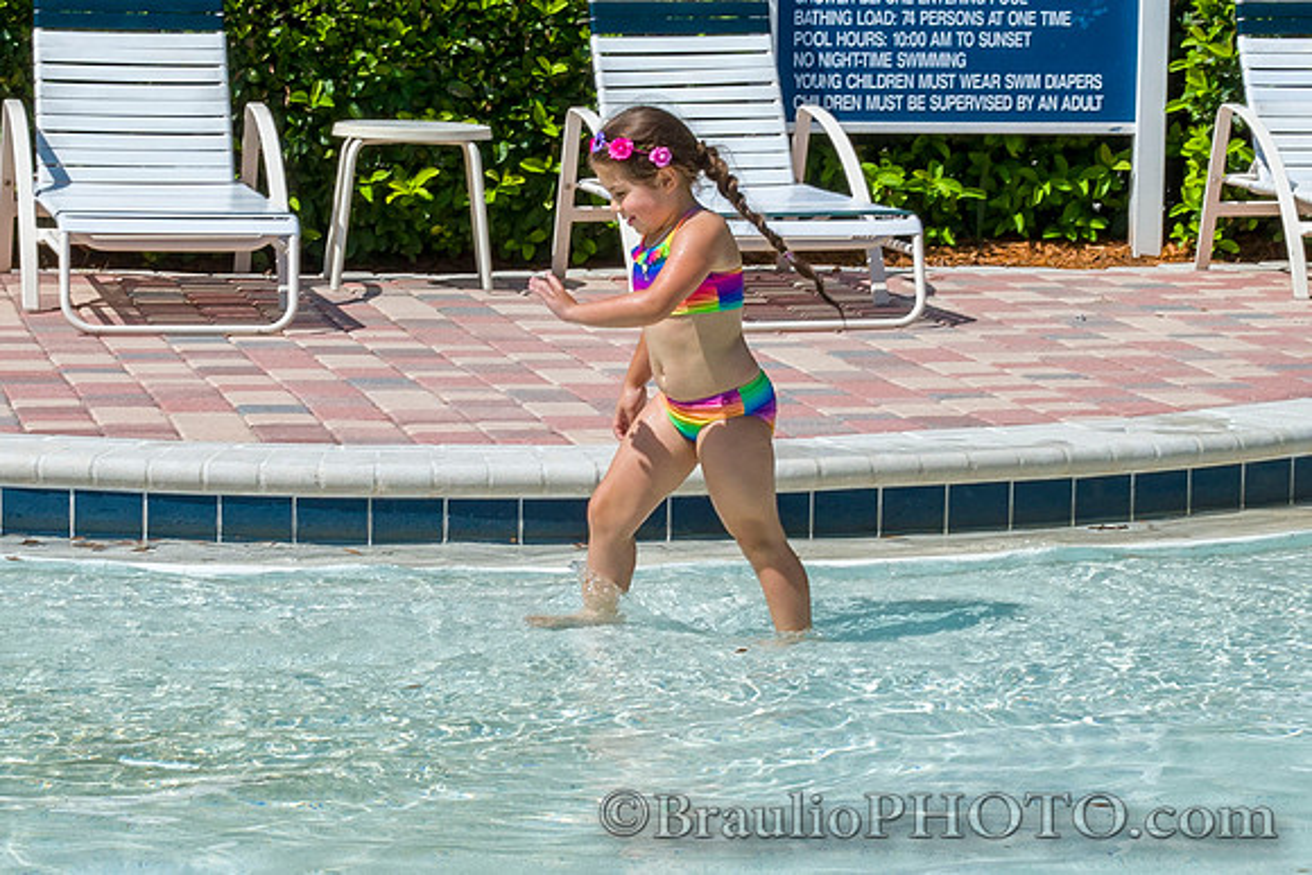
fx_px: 4892
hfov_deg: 15.3
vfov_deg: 10.2
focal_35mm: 134
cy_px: 475
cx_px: 620
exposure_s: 1/320
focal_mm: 48
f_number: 16
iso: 320
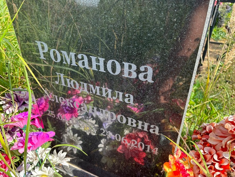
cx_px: 118
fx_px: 177
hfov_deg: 67.3
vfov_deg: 53.1
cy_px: 88
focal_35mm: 26
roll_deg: +1.2
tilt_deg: -34.2
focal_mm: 5.96
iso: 50
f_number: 1.6
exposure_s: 1/466
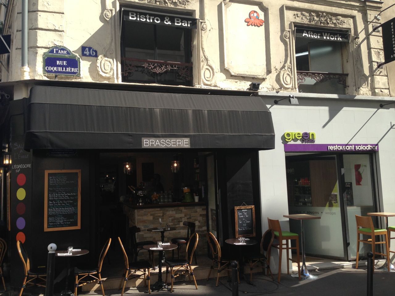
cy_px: 148
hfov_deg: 55.4
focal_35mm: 33
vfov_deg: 42.9
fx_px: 377
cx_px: 198
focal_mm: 4.12
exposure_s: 1/763
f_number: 2.4
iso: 50
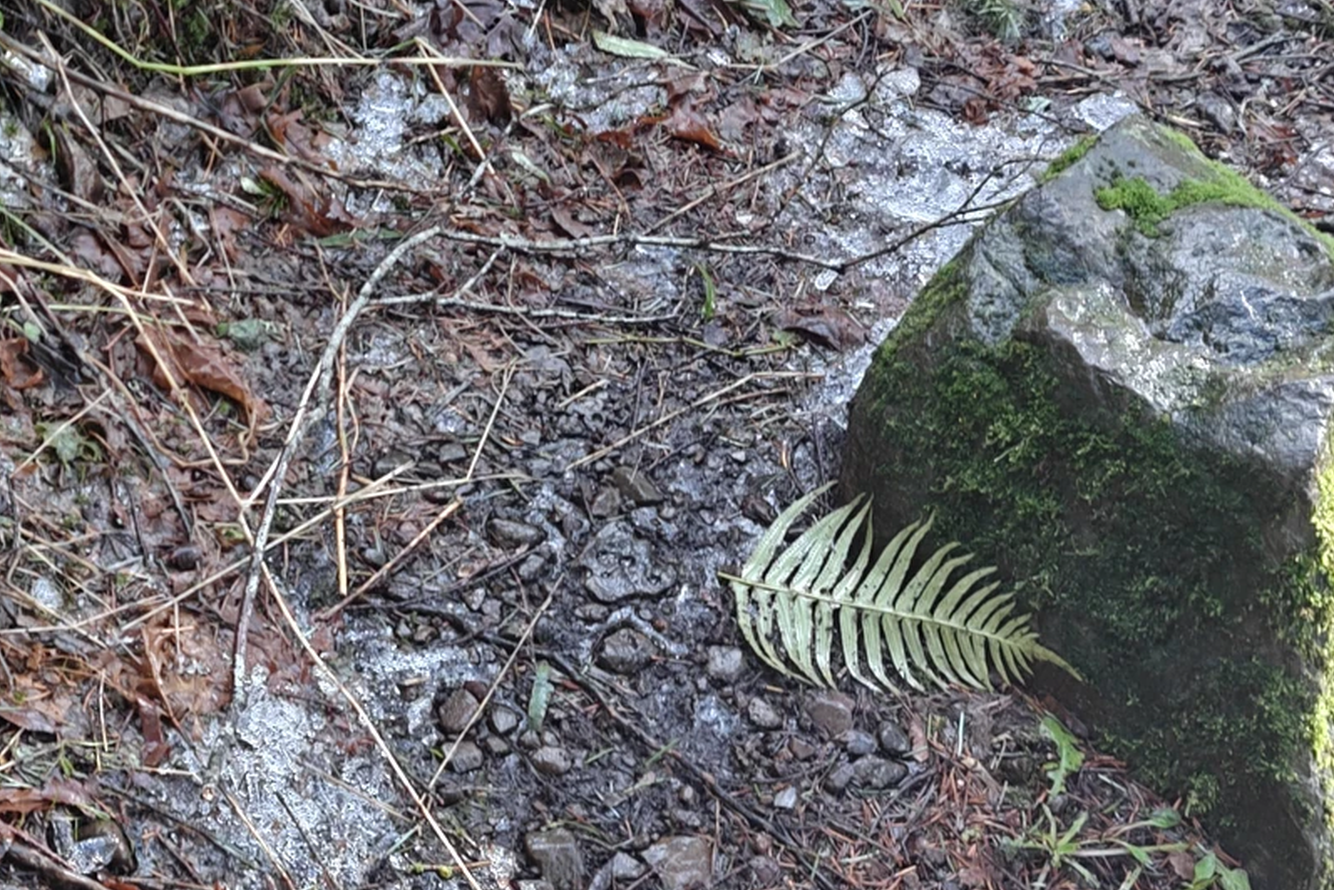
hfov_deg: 28.2
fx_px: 2446
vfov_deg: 20.6
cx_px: -72
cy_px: 373
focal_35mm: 66
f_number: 1.6
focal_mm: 6.06
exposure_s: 1/333
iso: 500
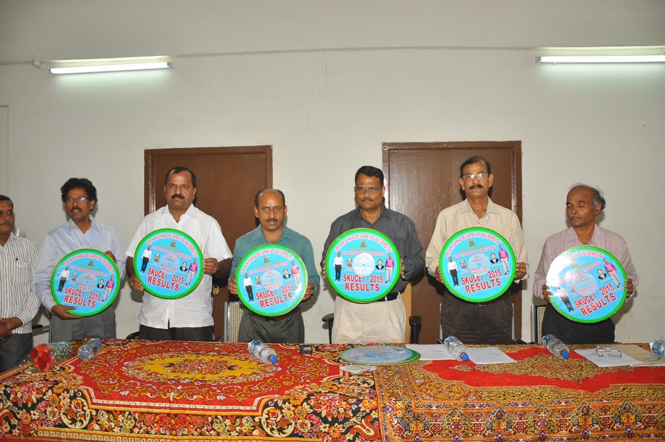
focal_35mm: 27
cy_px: 221
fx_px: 498
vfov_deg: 47.8
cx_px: 332
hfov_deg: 67.4
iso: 400
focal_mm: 18
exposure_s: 1/125
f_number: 3.5
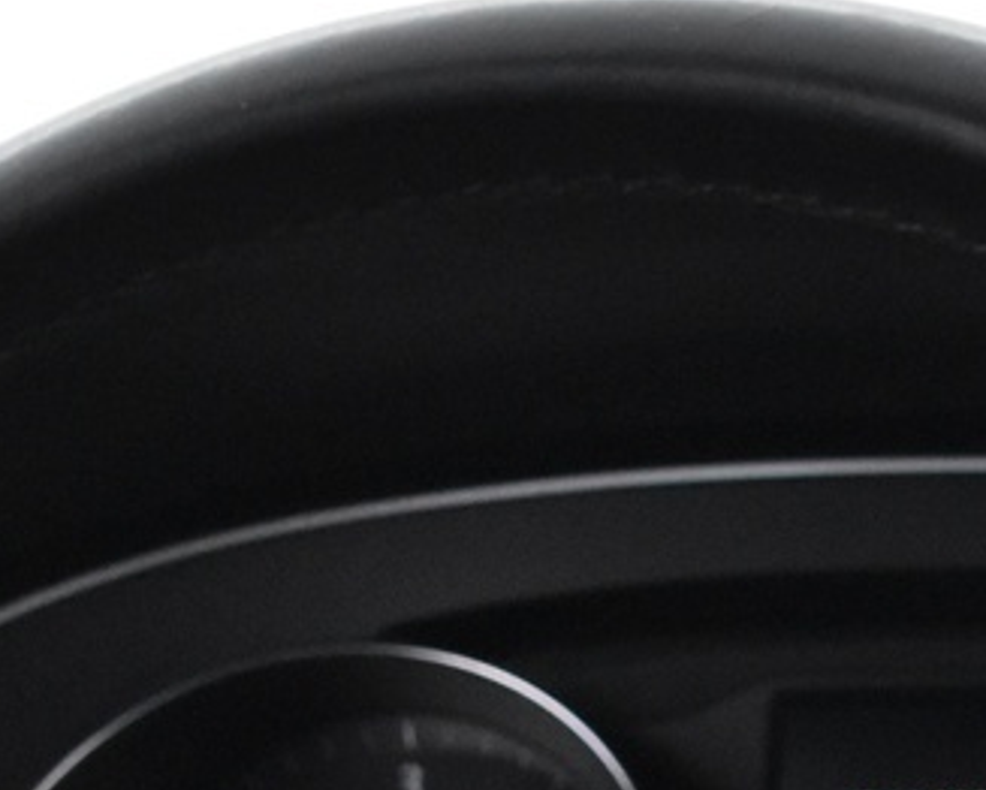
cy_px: 1342
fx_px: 6103
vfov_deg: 7.2
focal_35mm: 209
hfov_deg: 9.2
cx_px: 488
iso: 3200
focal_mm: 30
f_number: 4.2
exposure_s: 1/30
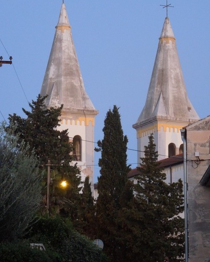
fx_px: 1212
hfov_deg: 9.9
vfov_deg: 12.4
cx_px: 115
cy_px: 138
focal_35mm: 156
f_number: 4.8
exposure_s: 1/5
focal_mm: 21.5
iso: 800
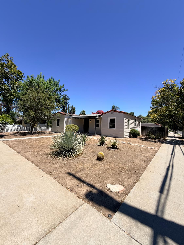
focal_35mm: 14
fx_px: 99
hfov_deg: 85.7
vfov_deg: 102.0
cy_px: 122
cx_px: 92
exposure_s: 1/770
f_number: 2.2
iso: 20
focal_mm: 2.22
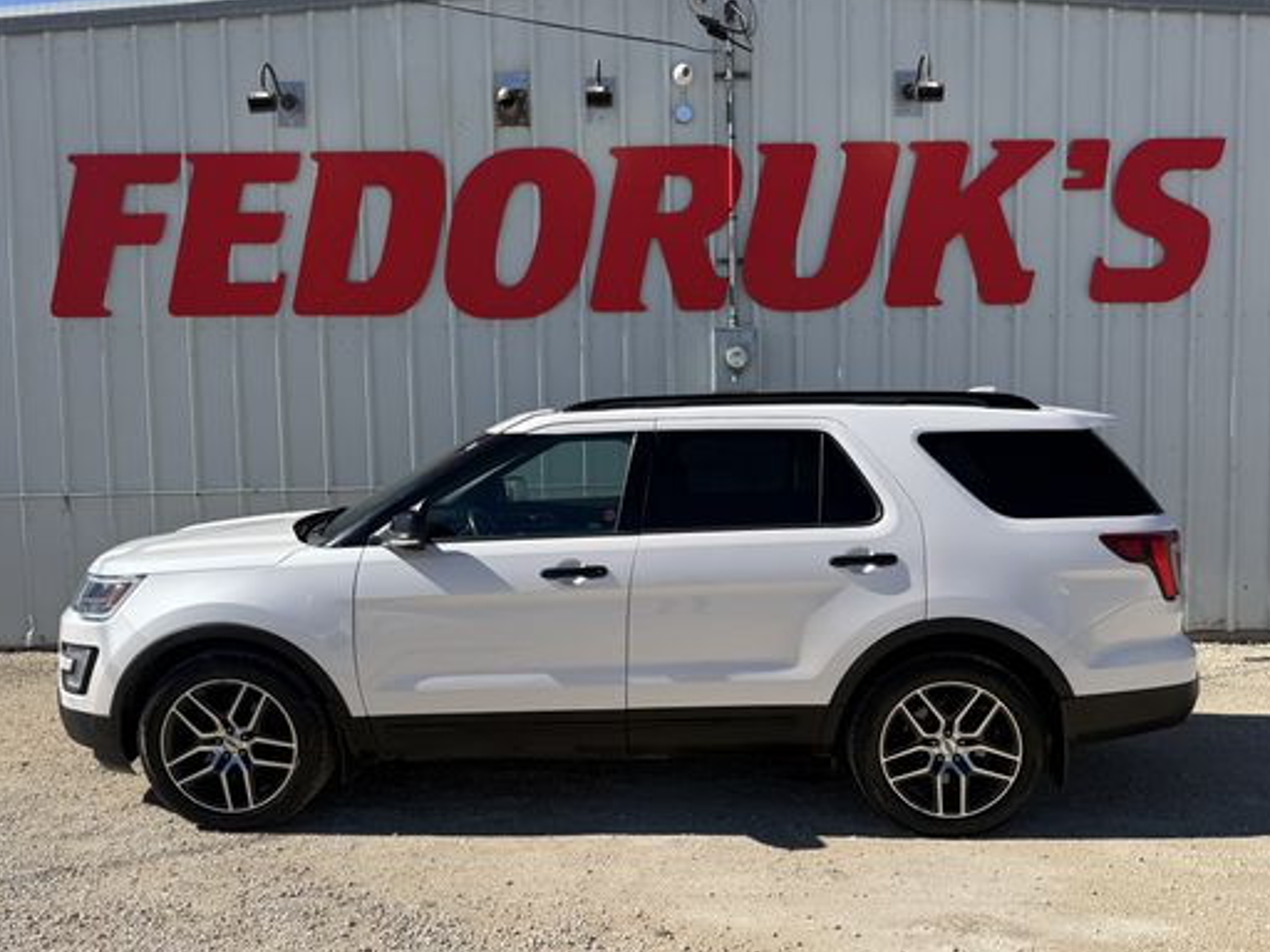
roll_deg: -0.7
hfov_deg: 60.0
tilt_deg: -3.1
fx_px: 1101
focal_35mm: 30
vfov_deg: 46.8
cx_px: 652
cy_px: 516
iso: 80
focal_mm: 6.76
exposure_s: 1/5714
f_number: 1.78
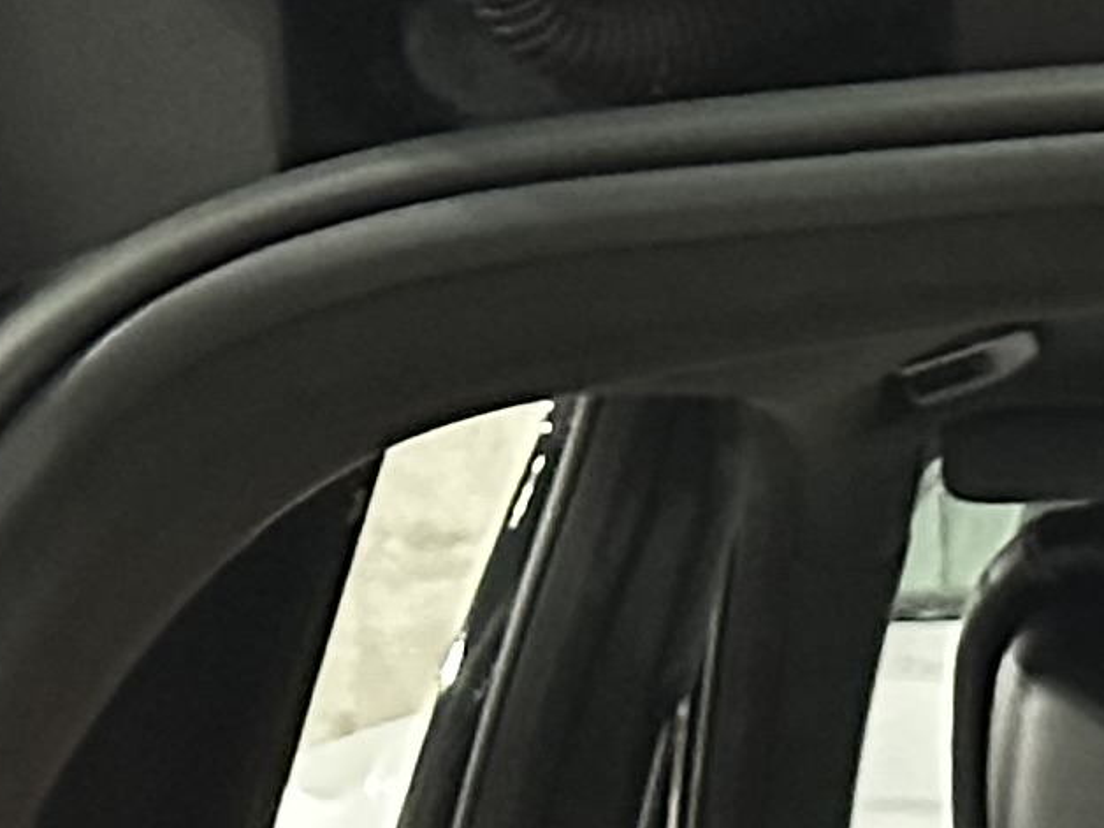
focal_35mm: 308
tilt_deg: -12.9
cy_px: 2558
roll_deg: -0.1
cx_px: 2111
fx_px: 9823
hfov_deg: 6.3
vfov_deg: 4.6
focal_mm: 6.86
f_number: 1.78
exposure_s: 1/24
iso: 640
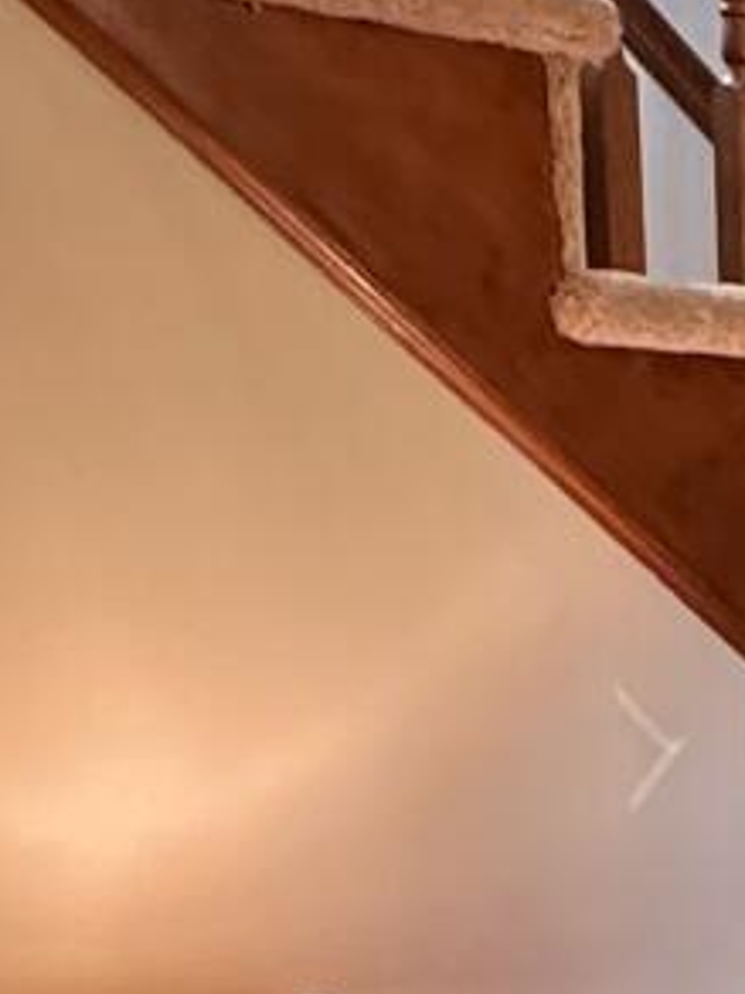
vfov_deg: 19.4
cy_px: 1140
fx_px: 2755
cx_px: 1538
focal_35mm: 96
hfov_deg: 13.1
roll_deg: -1.1
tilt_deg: -11.4
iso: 320
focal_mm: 2.22
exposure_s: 1/60
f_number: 2.2
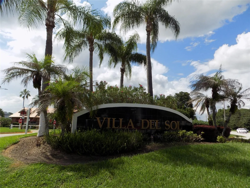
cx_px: 125
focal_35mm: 23
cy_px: 94
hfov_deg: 73.9
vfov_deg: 58.9
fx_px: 166
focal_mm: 4
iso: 80
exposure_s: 1/1250
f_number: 3.1
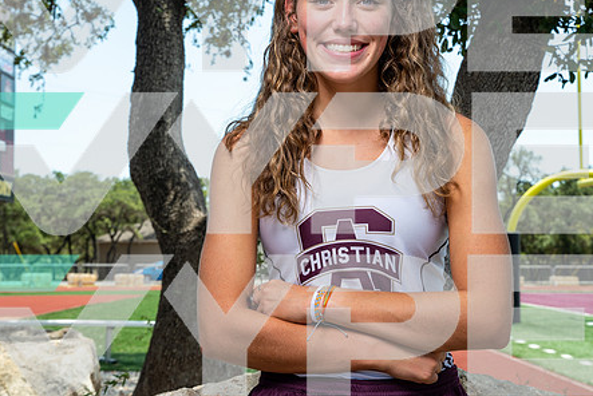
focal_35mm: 72
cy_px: 164
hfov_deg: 28.1
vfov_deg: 18.9
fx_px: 1187
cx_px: 285
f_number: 10
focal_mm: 55
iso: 100
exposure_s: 1/125
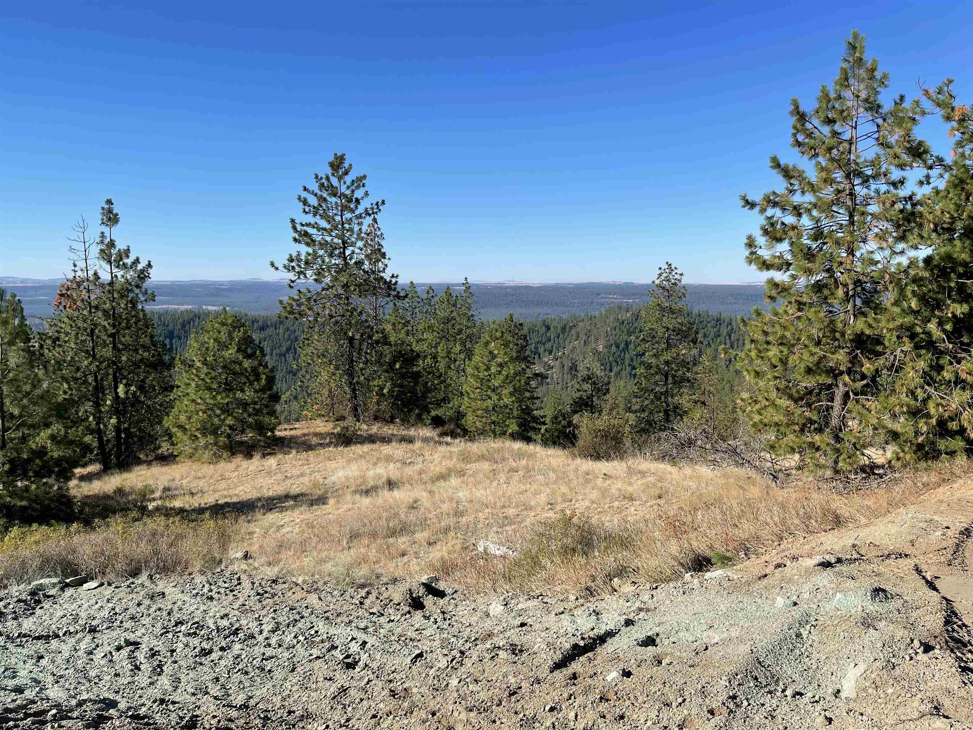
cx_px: 486
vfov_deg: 53.1
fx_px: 731
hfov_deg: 67.3
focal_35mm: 26
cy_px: 365
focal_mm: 5.1
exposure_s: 1/3257
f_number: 1.6
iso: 32
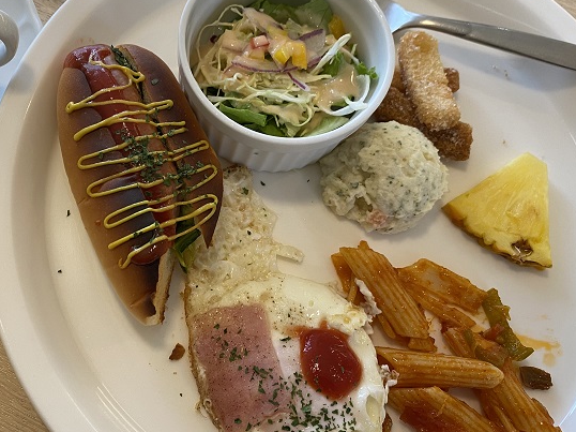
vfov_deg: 36.7
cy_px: 173
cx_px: 174
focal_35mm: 39
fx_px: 649
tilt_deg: -68.1
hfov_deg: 46.8
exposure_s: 1/60
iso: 80
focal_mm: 4.25
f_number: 1.8
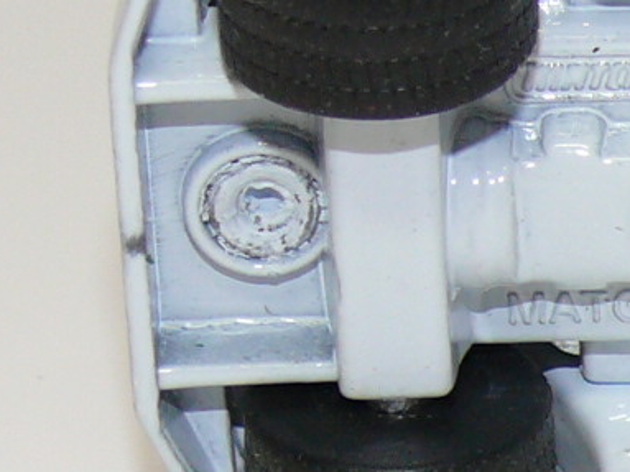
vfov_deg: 4.0
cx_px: 1135
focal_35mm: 372
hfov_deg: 5.3
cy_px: 66
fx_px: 6768
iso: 100
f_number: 4
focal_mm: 12.4
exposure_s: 1/30
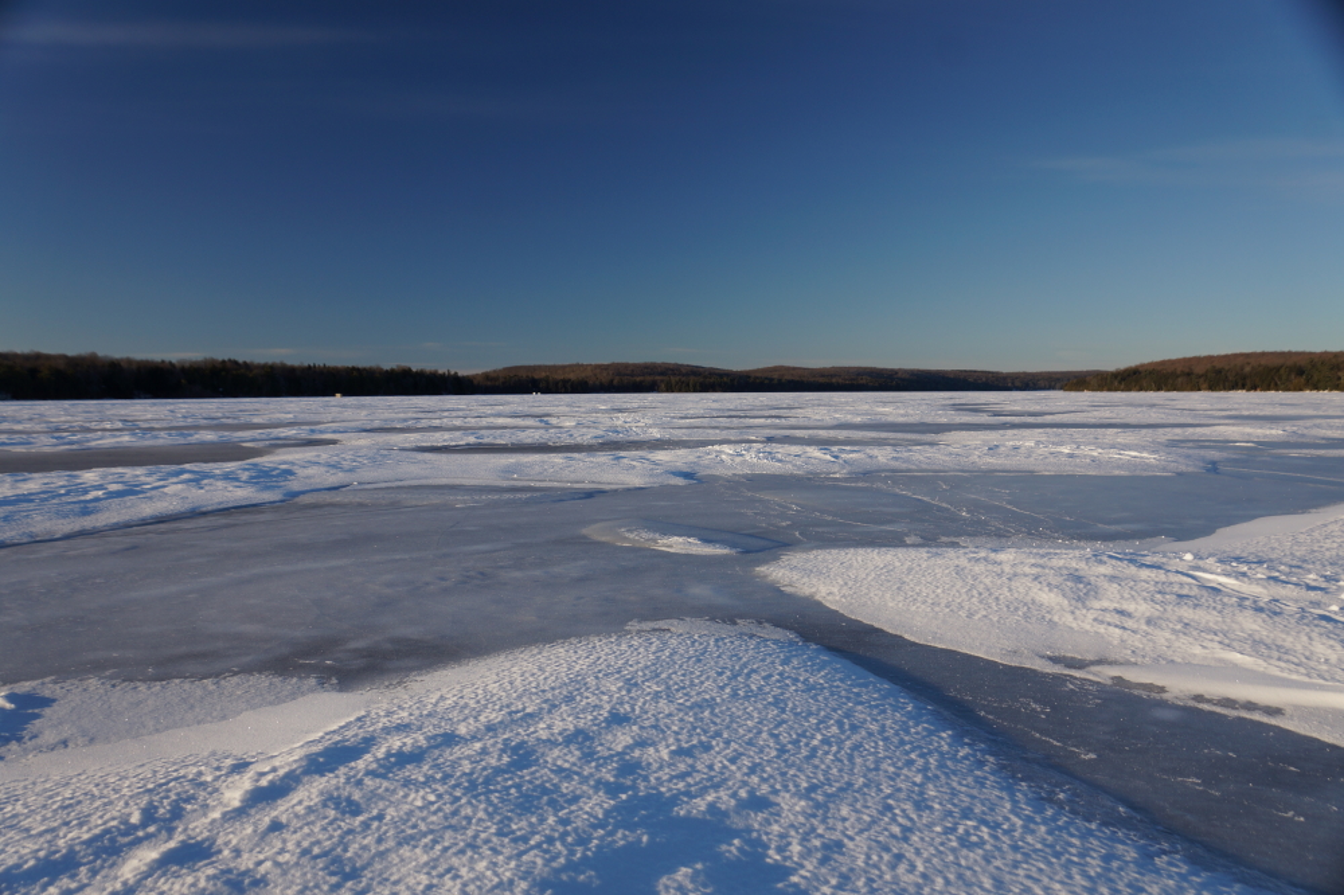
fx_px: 1120
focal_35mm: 30
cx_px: 672
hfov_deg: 61.9
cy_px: 448
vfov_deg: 43.6
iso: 100
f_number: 6.3
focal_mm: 20
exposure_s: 1/160
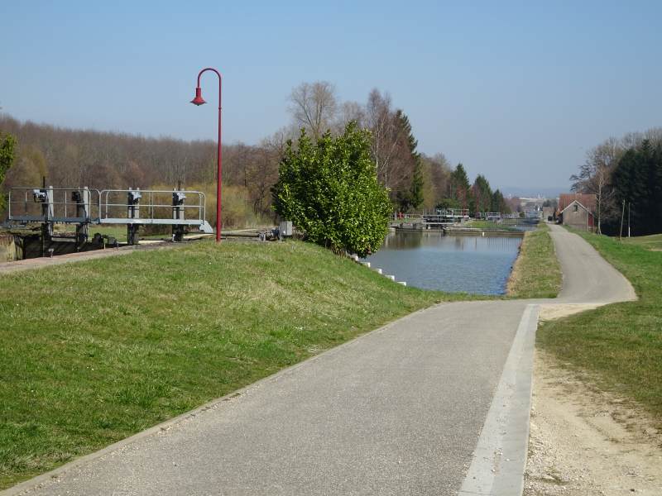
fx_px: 1492
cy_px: 248
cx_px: 331
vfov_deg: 18.9
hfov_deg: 25.0
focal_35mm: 78
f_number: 5
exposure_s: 1/500
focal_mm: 13.26
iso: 80
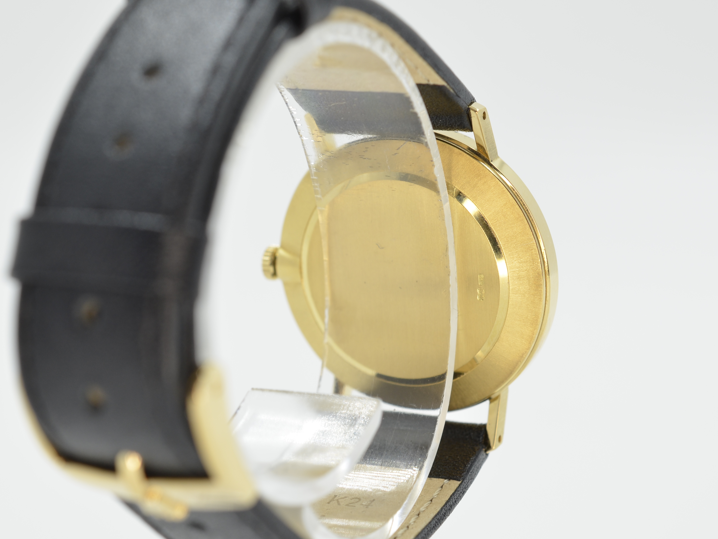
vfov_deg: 17.8
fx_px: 1722
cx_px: 296
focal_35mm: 83
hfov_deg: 23.5
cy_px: 262
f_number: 8
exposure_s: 1/50
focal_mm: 40
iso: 160
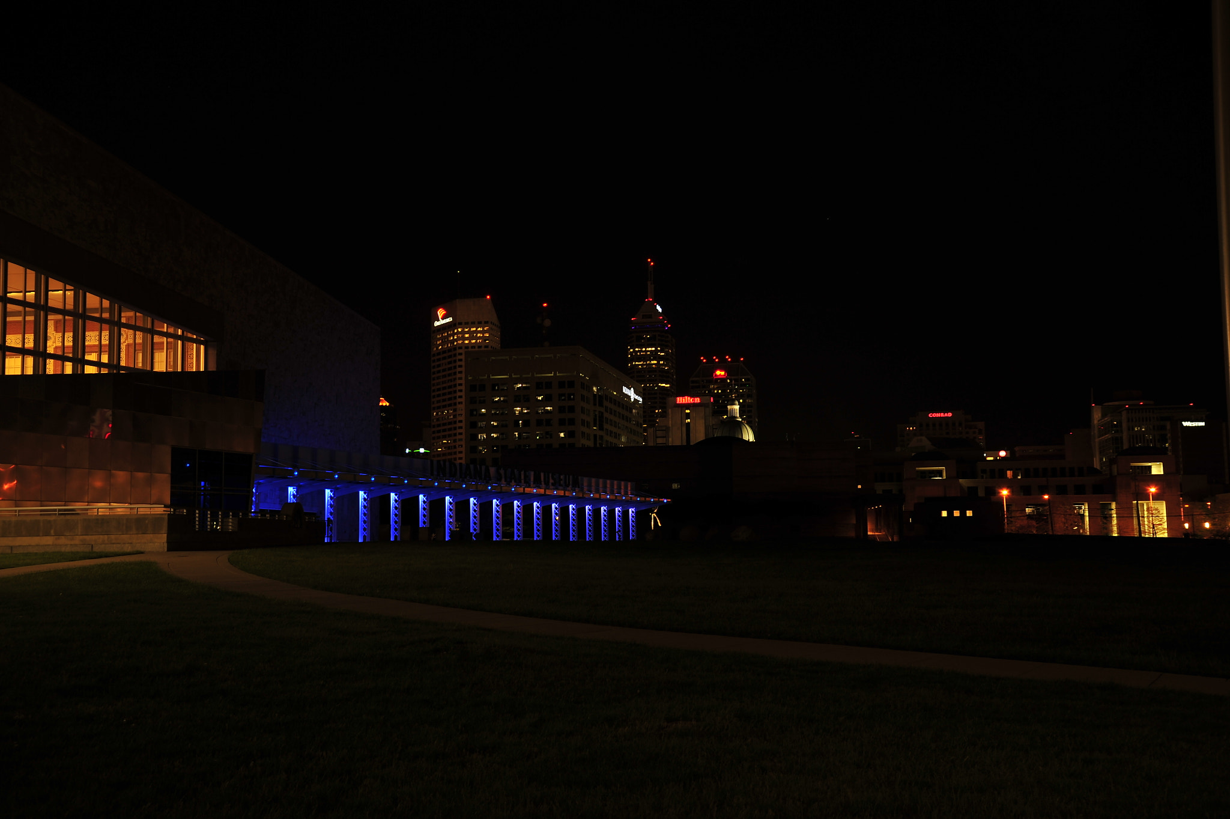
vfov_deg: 35.0
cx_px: 615
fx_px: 1298
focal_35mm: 38
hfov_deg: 50.7
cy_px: 410
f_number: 8
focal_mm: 38
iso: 200
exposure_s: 1.6
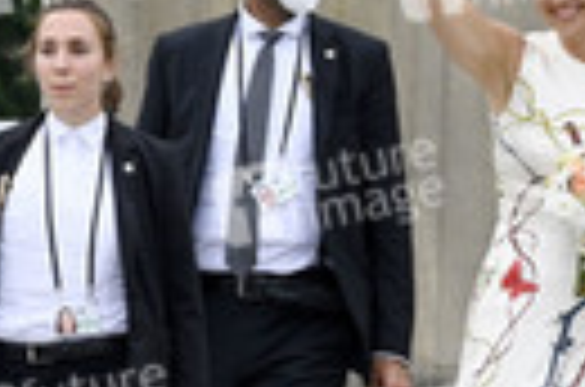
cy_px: 306
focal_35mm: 1741
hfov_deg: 1.2
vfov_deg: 0.8
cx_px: 839
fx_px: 28222
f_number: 14
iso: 1600
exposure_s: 1/640
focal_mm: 500
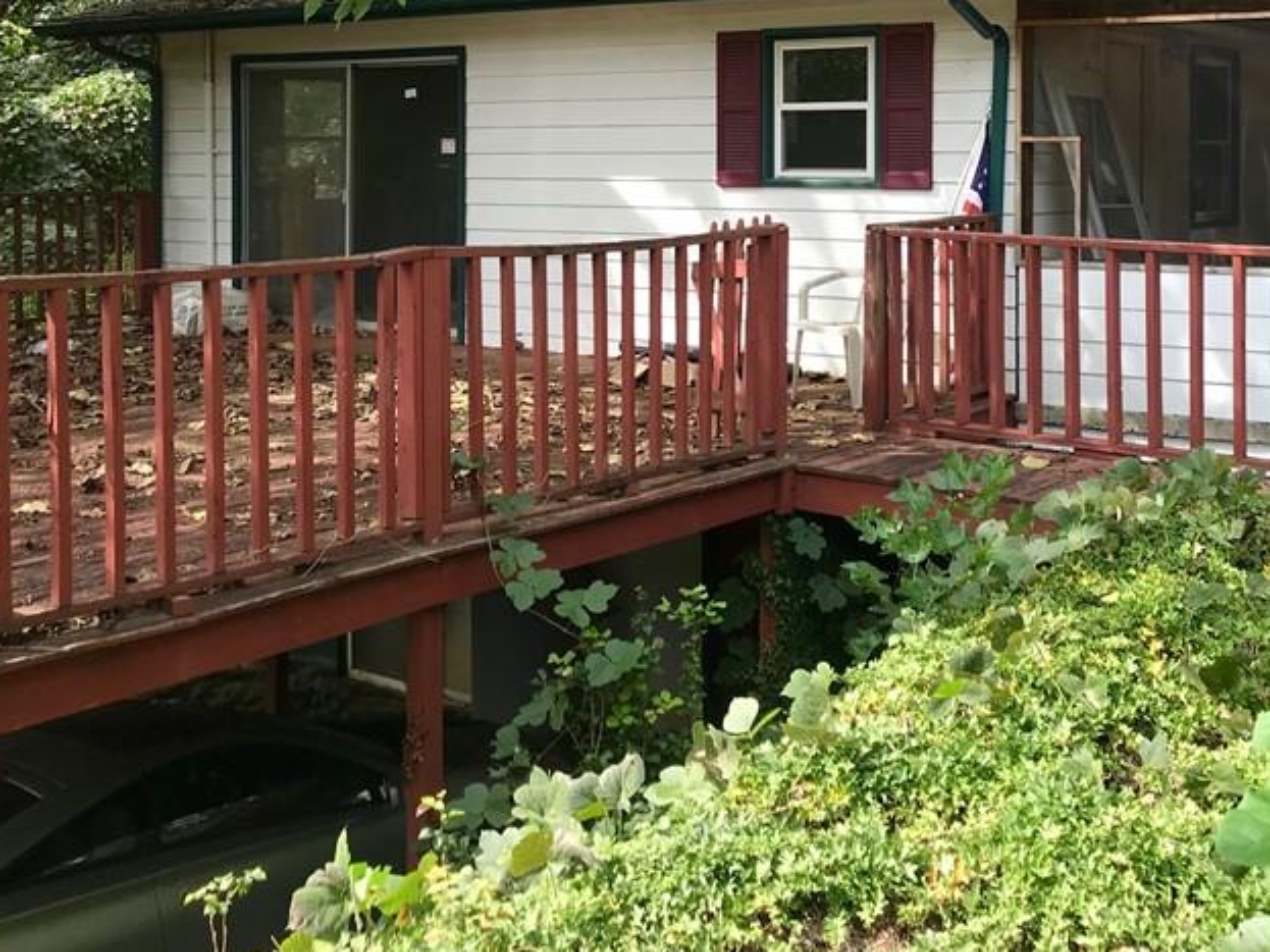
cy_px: 192
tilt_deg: -1.3
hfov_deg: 40.5
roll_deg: -1.1
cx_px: 889
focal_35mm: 46
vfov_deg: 30.7
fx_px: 1687
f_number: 1.8
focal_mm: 3.99
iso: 20
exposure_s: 1/471
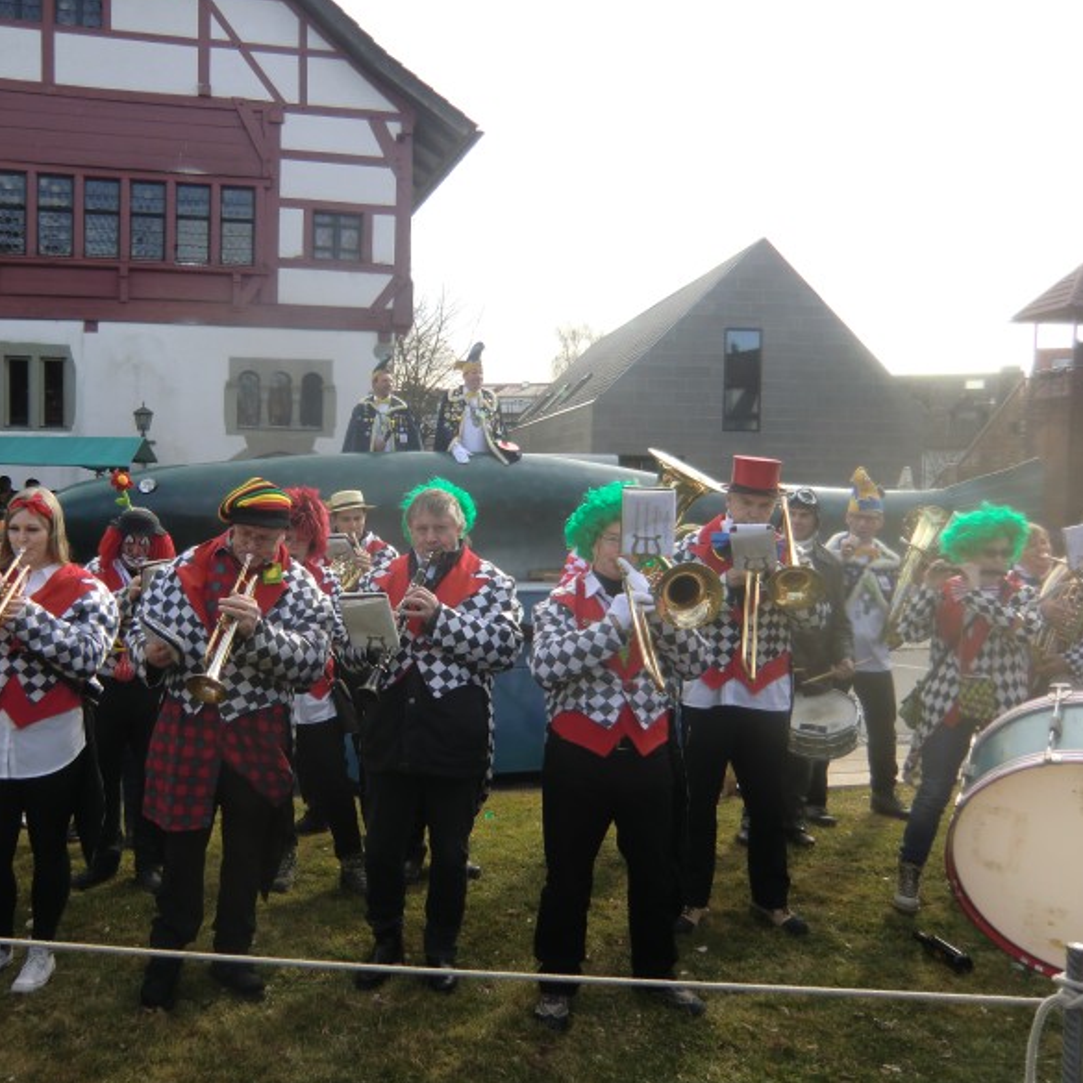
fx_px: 1026
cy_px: 533
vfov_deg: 55.6
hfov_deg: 55.0
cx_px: 411
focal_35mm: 29
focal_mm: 4.3
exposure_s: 1/250
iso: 64
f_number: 3.2
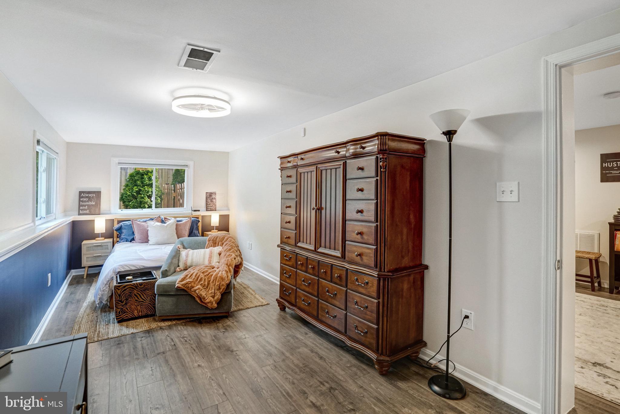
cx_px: 310
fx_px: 276
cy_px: 207
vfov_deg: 73.8
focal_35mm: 16
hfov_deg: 96.7
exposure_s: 1/30
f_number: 8
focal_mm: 16
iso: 1250
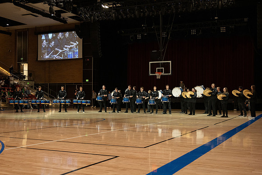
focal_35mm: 44
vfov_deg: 30.4
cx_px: 130
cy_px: 93
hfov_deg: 44.3
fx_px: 321
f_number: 4
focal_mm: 38
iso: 3200
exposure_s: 1/320
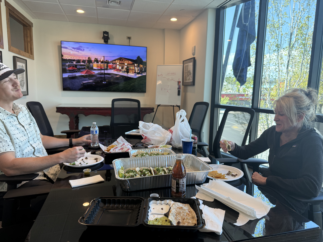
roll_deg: -1.5
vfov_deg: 56.8
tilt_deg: -8.4
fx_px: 224
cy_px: 121
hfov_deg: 71.6
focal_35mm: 24
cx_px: 162
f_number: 1.78
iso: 125
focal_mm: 6.76
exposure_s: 1/228
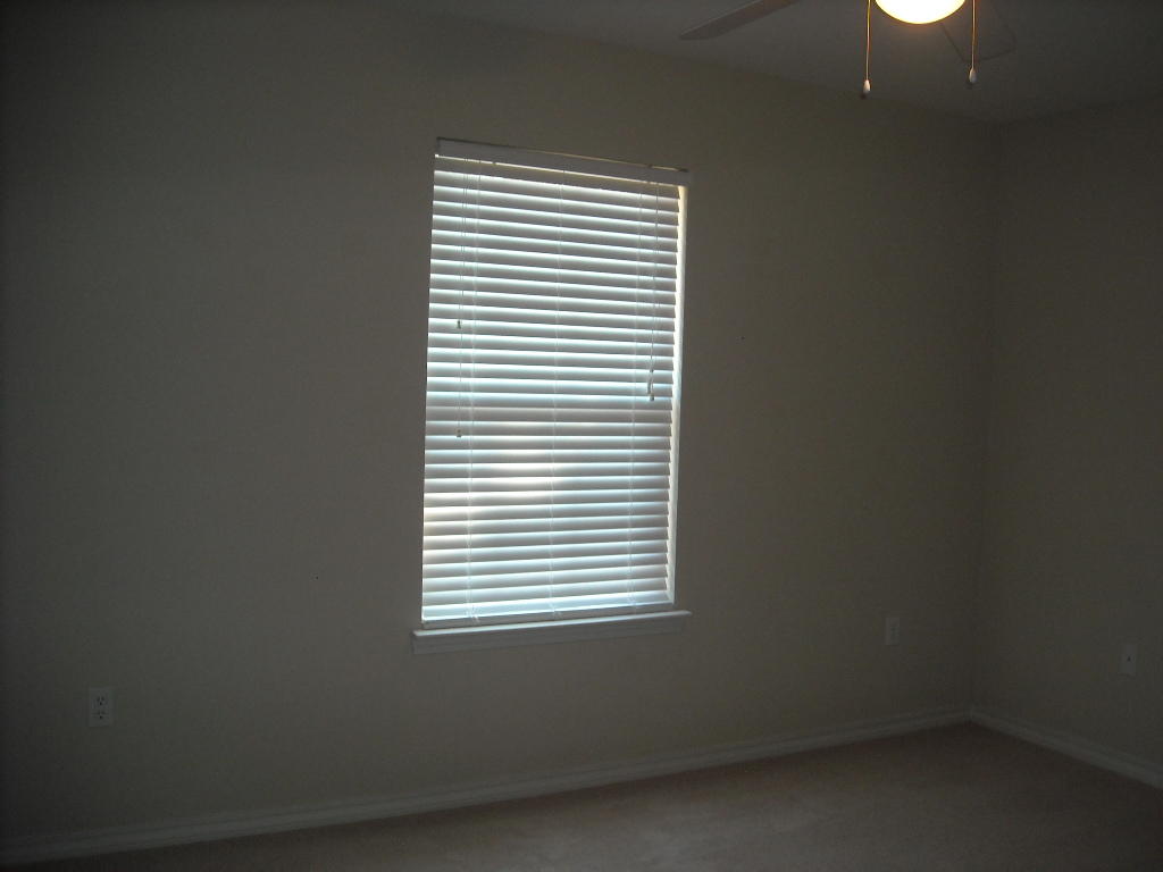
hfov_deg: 52.6
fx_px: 1176
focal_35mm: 35
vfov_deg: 40.7
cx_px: 582
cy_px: 436
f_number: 2.8
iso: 200
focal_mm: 5.7
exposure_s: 1/60
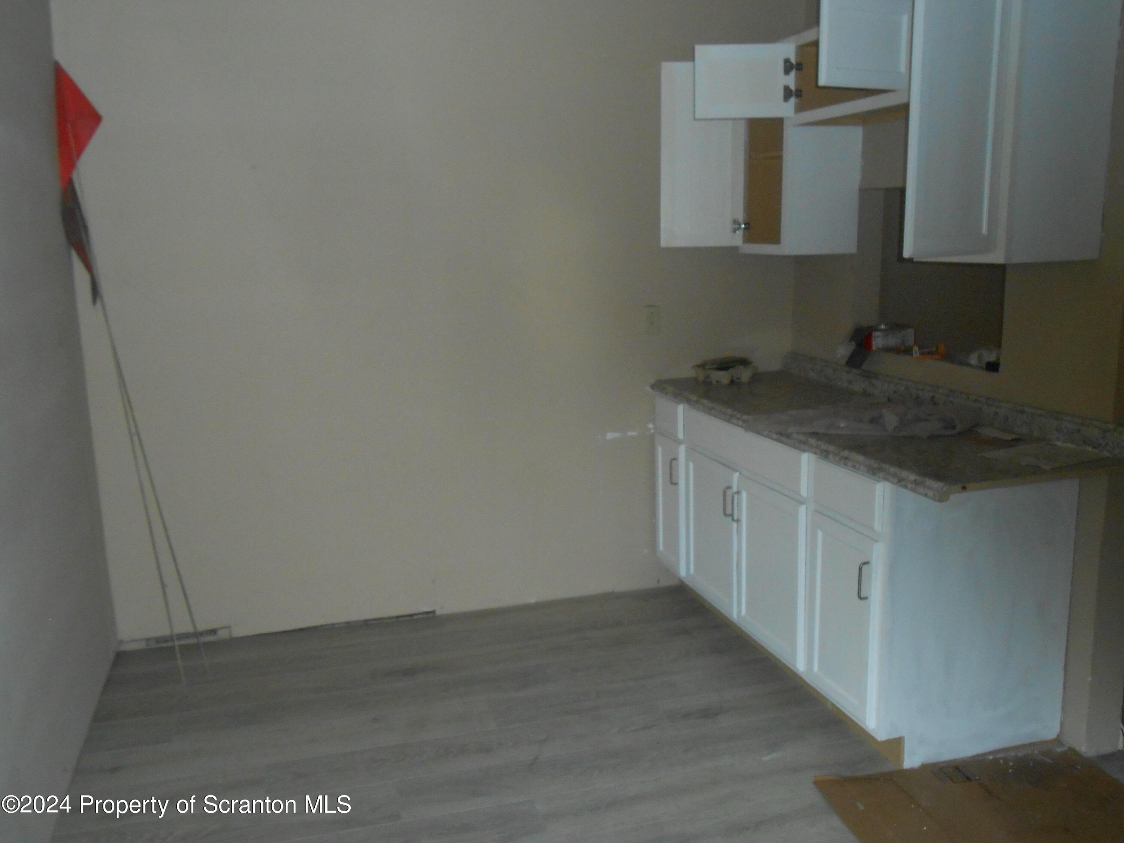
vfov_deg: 46.8
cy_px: 422
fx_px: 974
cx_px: 562
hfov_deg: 60.0
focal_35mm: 30
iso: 400
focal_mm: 5.3
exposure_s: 1/25
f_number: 3.8
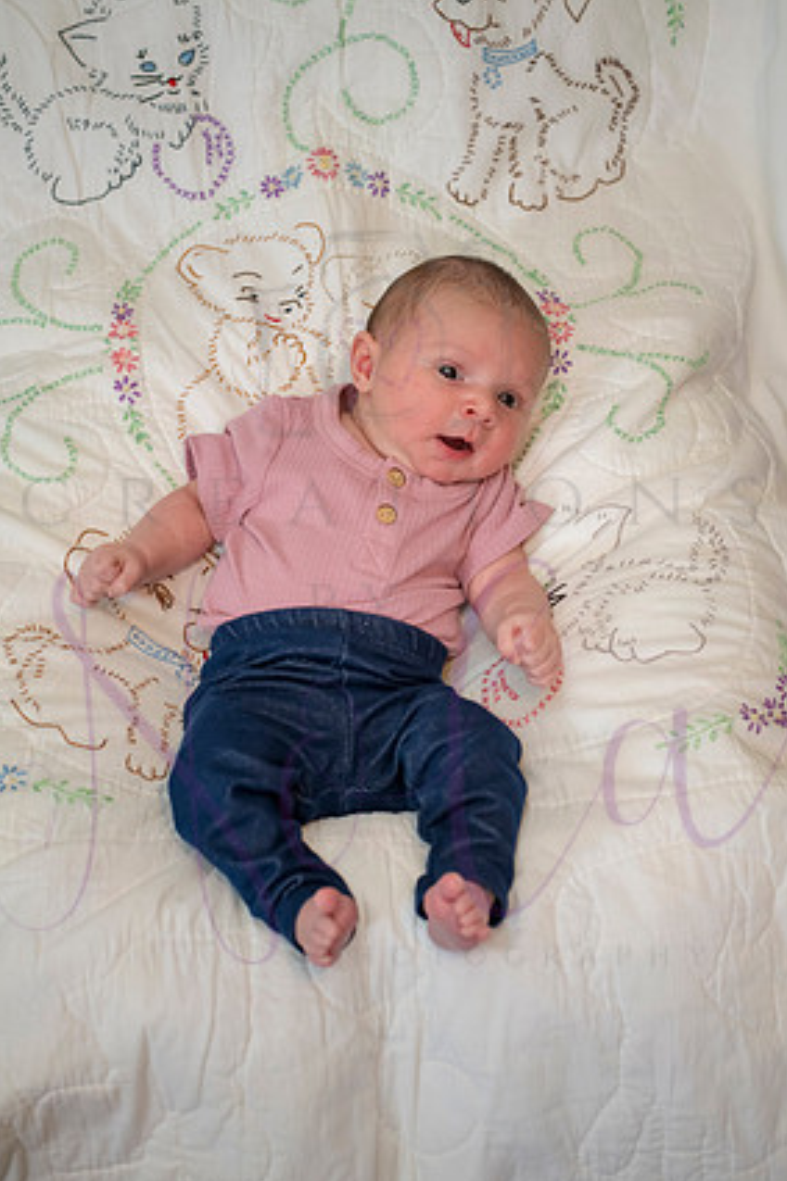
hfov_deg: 25.5
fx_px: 1739
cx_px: 392
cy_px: 600
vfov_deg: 37.5
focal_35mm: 53
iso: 800
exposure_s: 1/60
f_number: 4
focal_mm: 50
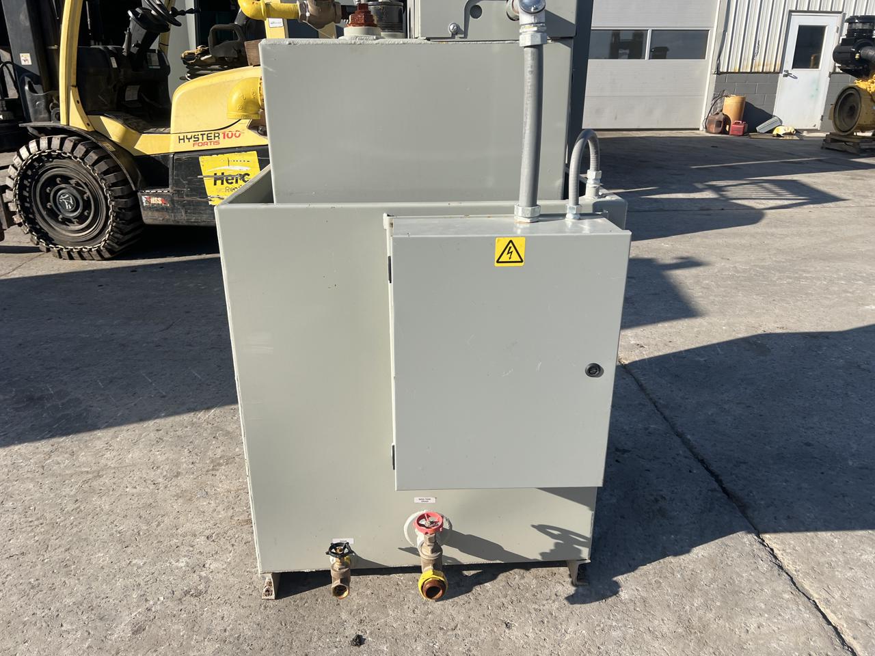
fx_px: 657
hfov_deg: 67.3
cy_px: 328
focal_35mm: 26
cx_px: 438
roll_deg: -0.1
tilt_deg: -19.5
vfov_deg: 53.1
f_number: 1.5
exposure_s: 1/3356
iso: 50
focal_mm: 5.7
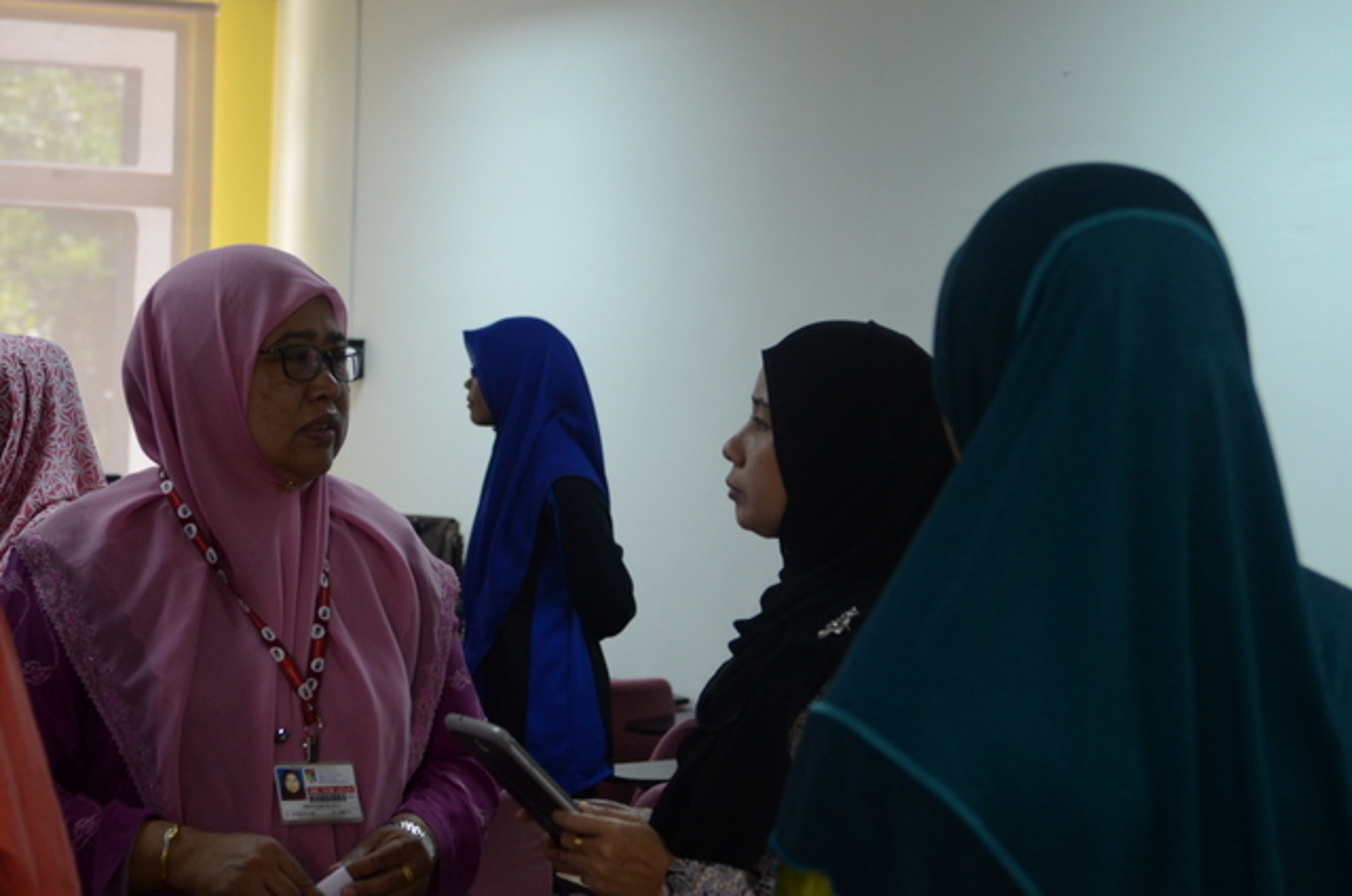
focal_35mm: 78
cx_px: 676
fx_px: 2923
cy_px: 448
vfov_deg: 17.4
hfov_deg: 26.0
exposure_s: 1/80
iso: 1000
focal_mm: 52
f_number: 4.5
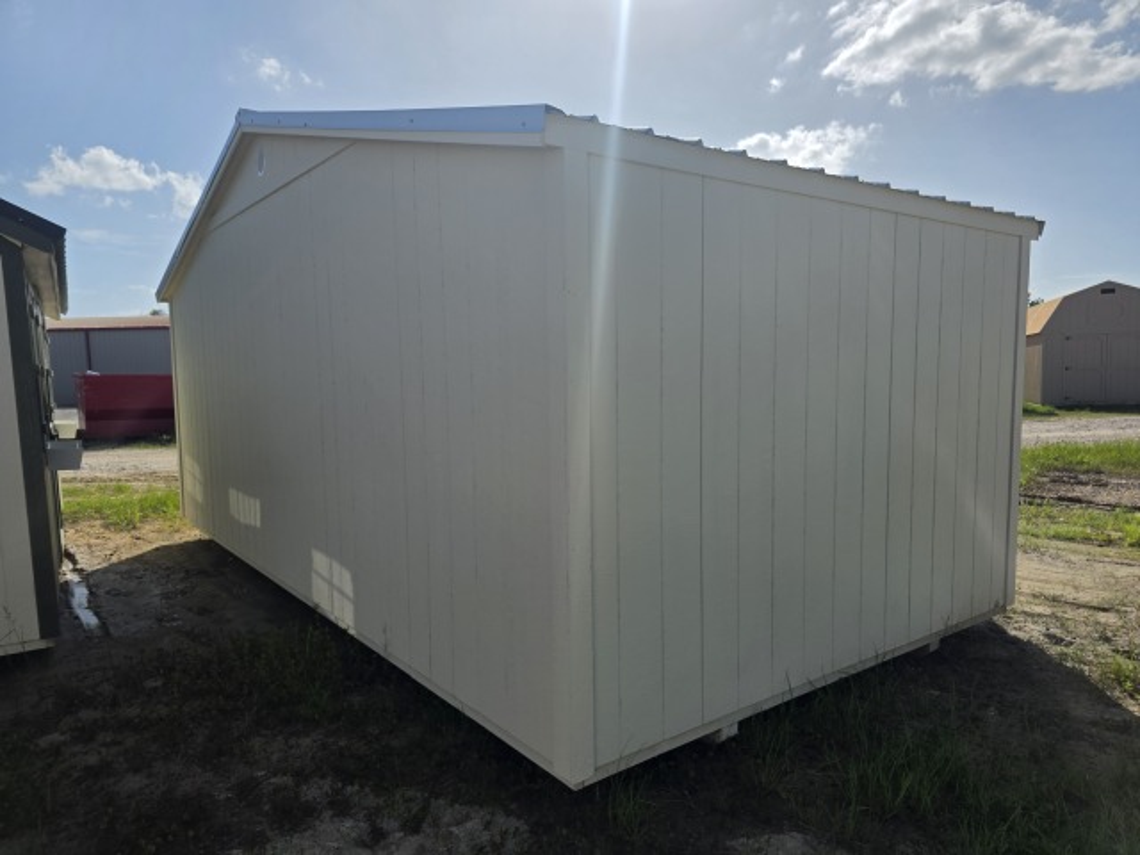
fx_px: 757
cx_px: 570
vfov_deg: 58.9
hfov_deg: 73.9
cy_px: 428
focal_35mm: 23
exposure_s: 1/7944
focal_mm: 6.3
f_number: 1.7
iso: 50
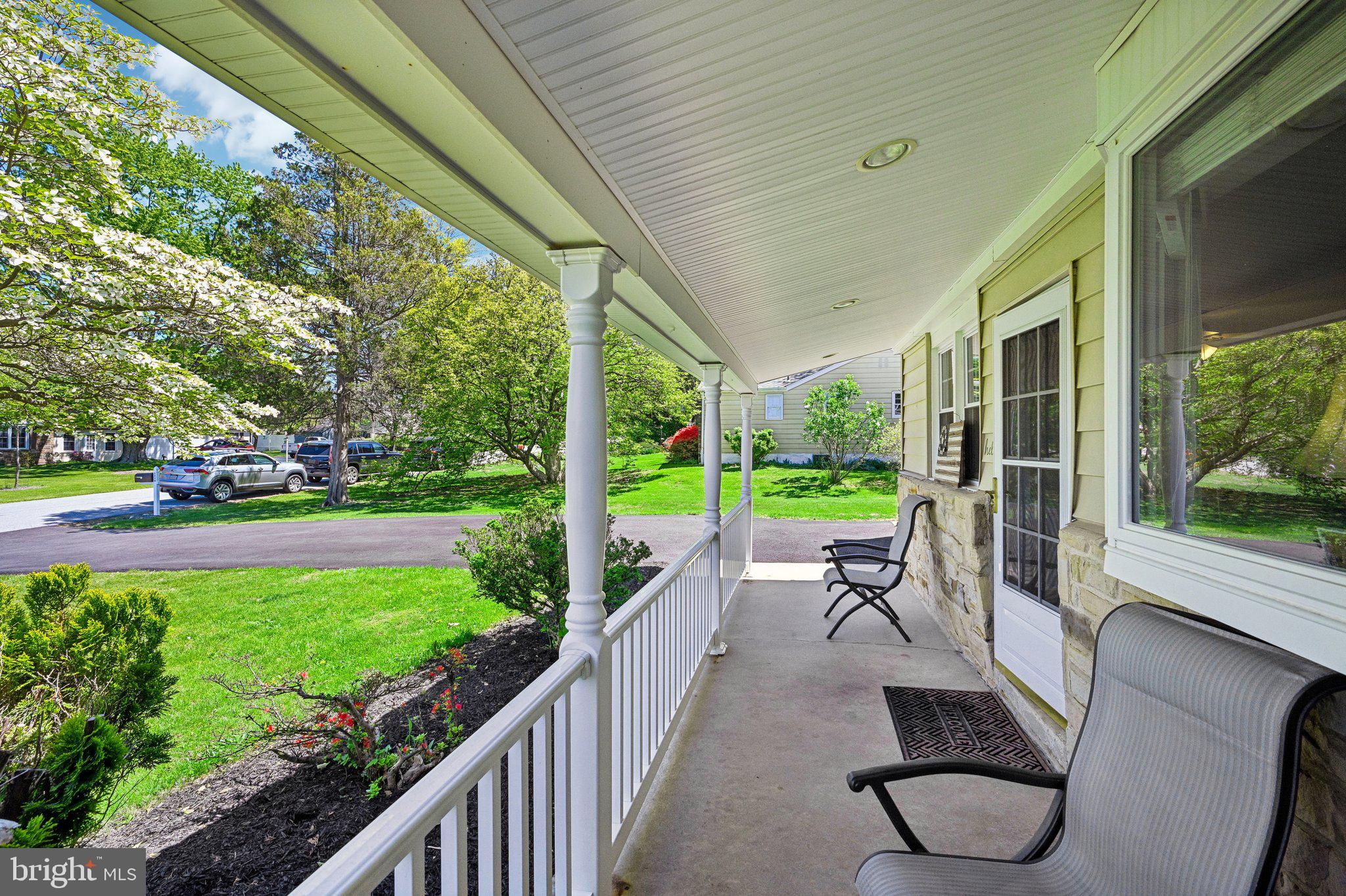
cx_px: 673
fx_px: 598
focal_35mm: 16
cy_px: 448
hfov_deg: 96.7
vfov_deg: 73.7
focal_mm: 16
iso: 800
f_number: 8
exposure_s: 1/640
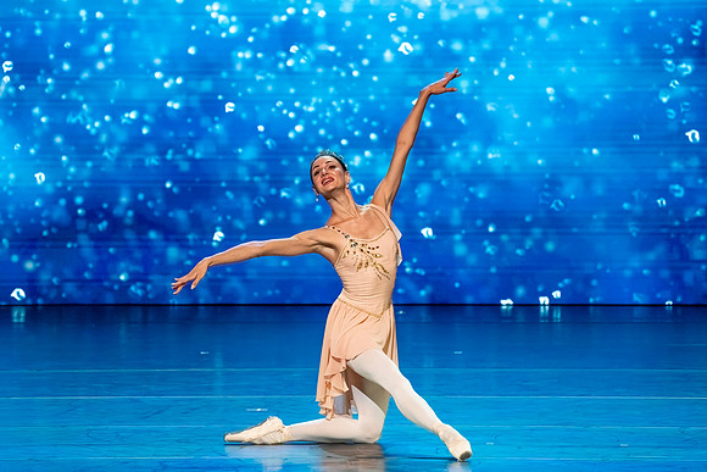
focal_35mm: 461
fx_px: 9055
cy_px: 209
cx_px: 341
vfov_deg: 3.0
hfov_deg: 4.5
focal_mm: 400
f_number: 5.6
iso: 6400
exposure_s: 1/400
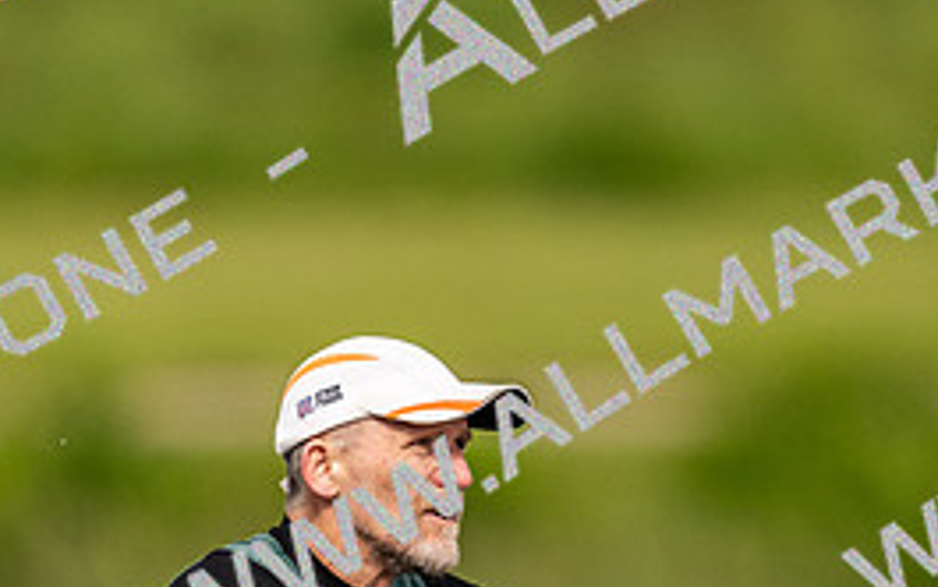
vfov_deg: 0.7
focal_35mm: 2005
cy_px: 661
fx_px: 51288
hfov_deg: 1.0
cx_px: 584
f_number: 4
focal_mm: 600
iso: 450
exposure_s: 1/2500
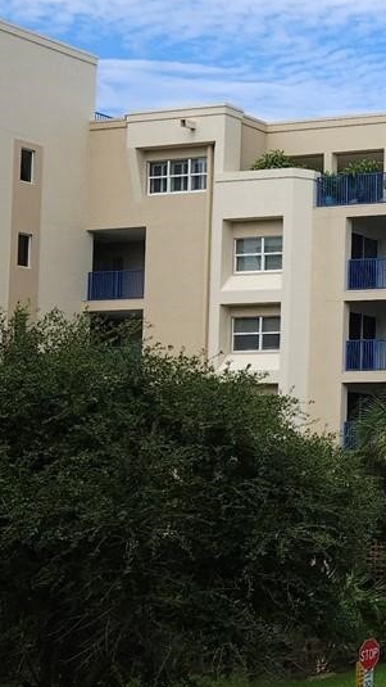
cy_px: 425
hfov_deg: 13.7
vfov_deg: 28.1
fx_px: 1364
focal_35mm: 75
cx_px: 777
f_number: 1.8
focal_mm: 5.4
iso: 50
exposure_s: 1/1856
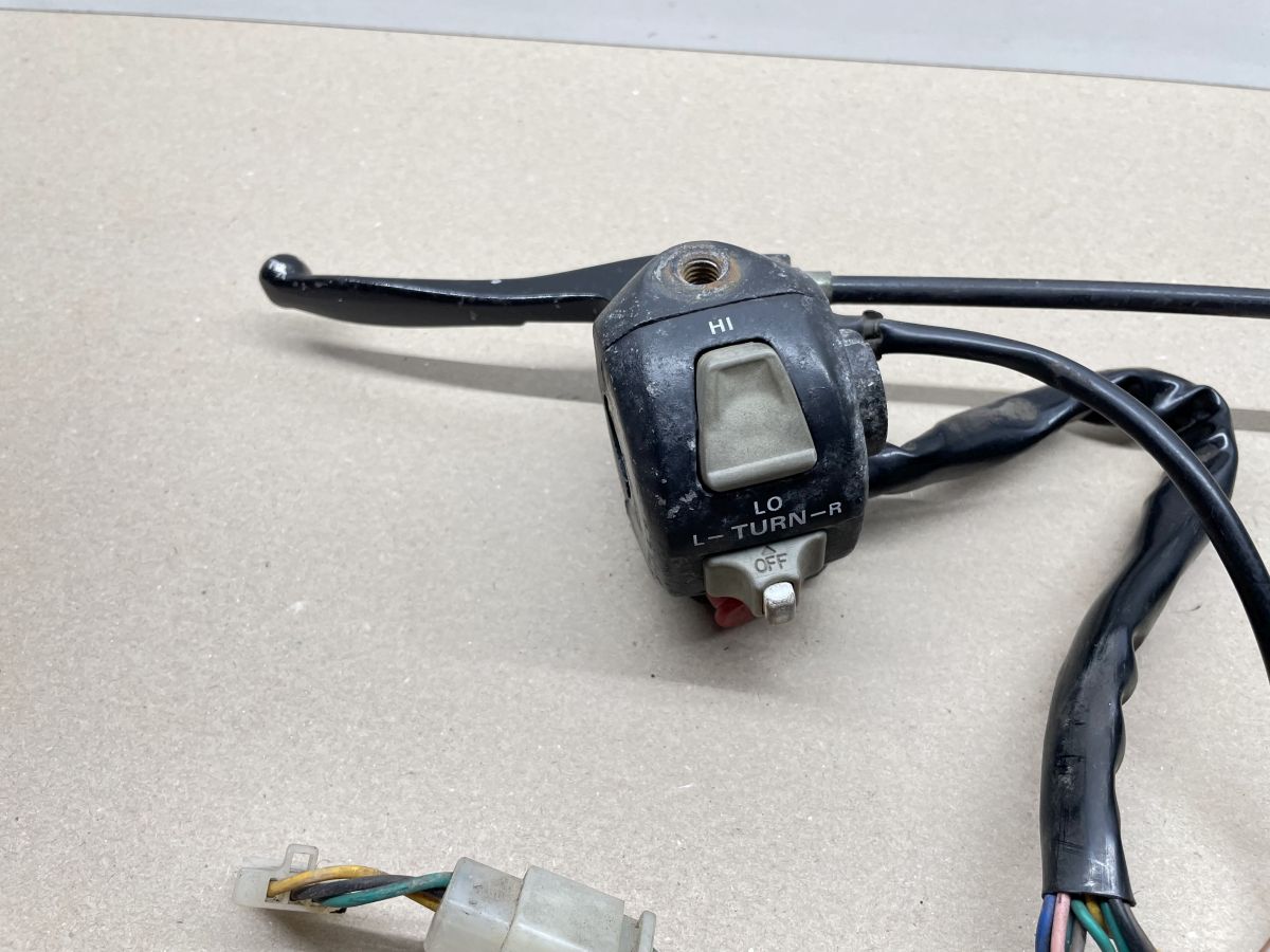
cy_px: 476
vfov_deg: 53.1
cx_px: 635
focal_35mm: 26
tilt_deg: -54.9
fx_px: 954
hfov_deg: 67.3
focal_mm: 4.2
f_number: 1.6
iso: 80
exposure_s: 1/100
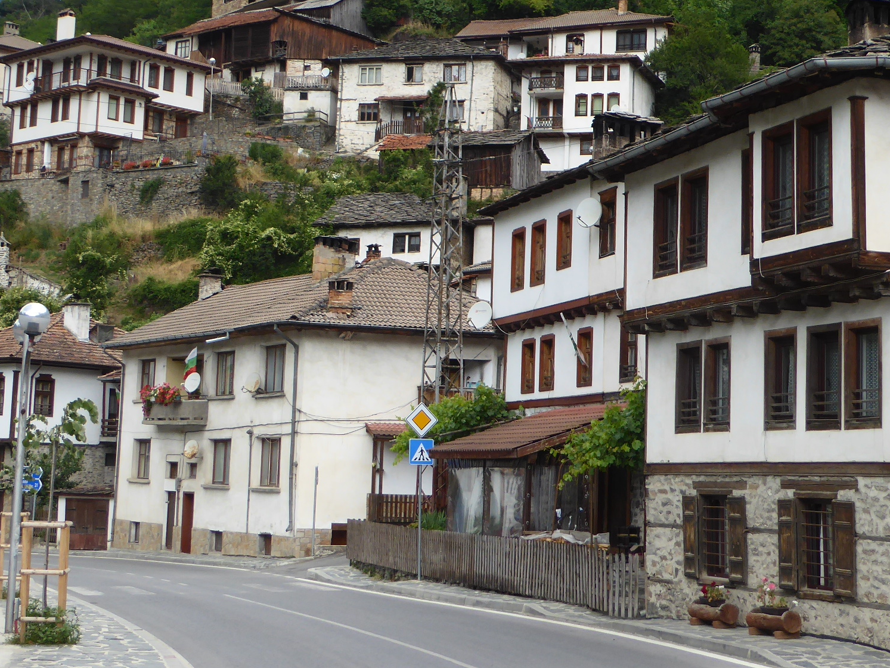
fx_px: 1851
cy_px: 262
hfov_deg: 27.0
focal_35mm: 72
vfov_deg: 20.4
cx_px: 489
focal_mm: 7.2
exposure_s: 1/250
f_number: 3.8
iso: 100
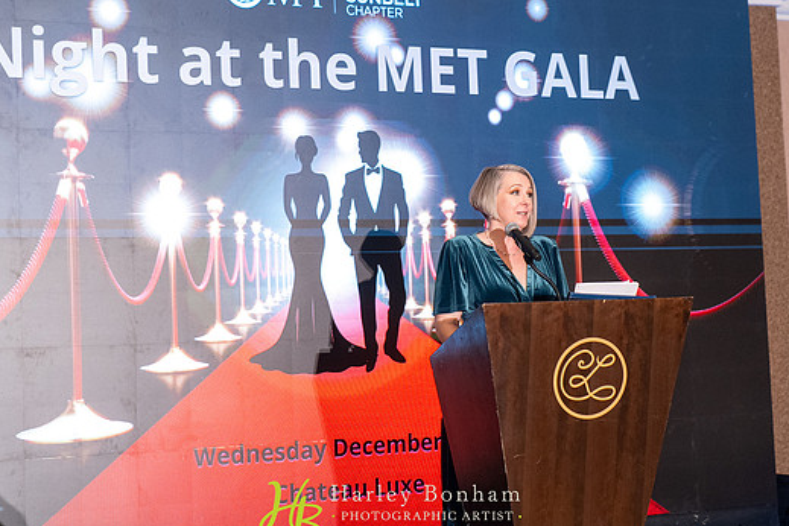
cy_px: 258
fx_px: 1249
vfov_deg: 23.8
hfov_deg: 35.1
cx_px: 392
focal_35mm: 57
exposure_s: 1/200
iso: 3200
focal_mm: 51
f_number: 4
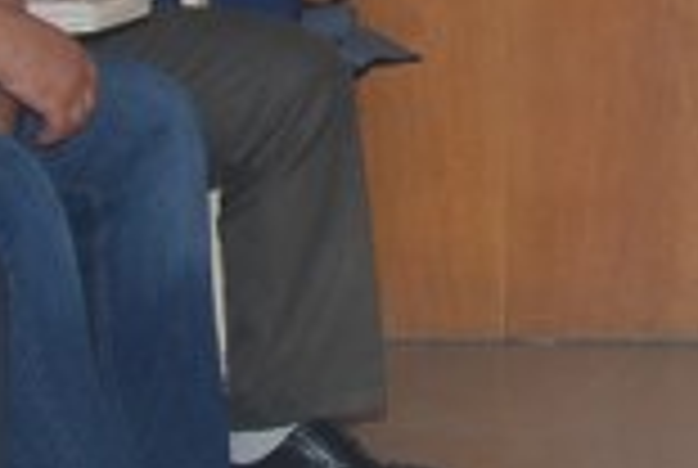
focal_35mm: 201
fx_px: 3905
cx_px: 1310
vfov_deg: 6.8
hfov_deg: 9.6
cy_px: -241
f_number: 4
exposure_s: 1/60
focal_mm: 26
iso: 200
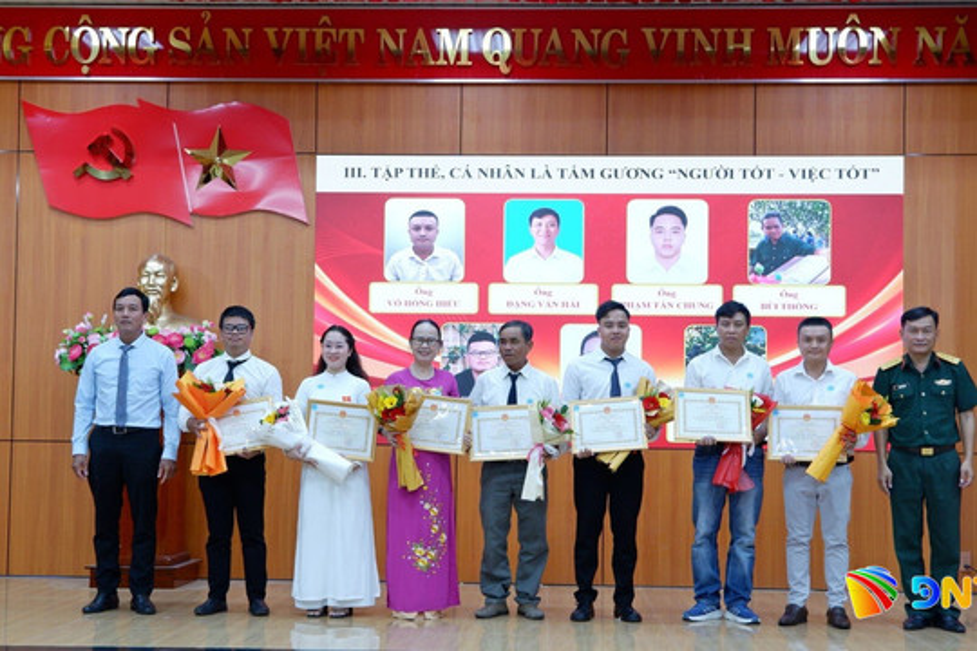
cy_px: 326
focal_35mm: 33
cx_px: 488
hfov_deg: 57.2
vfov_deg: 40.0
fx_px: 896
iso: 250
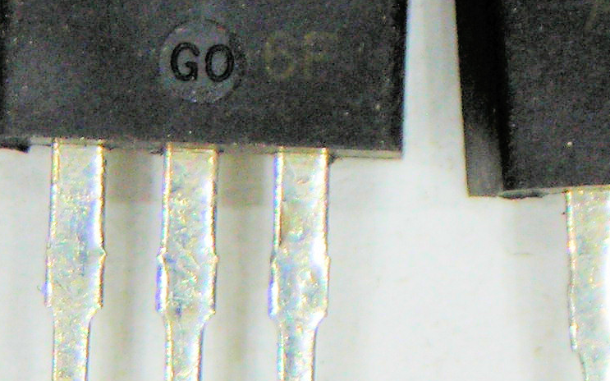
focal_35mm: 429
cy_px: 191
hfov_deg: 4.9
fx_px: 7130
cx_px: 307
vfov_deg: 3.1
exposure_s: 1/41.5
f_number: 5.3
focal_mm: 19.2
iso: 50
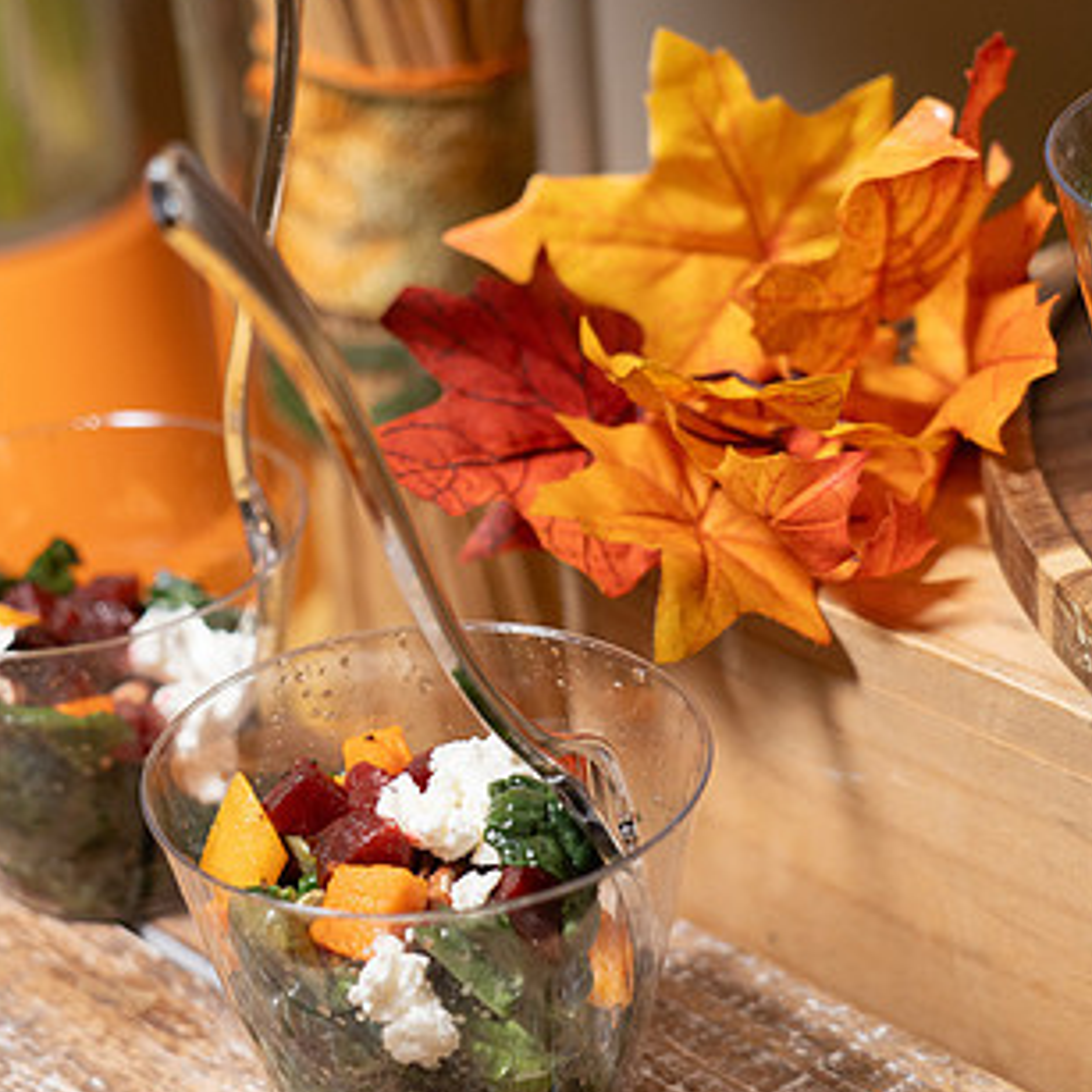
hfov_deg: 19.0
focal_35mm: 90
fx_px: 3212
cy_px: 635
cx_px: 132
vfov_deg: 19.3
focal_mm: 56
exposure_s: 1/125
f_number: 4
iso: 1250
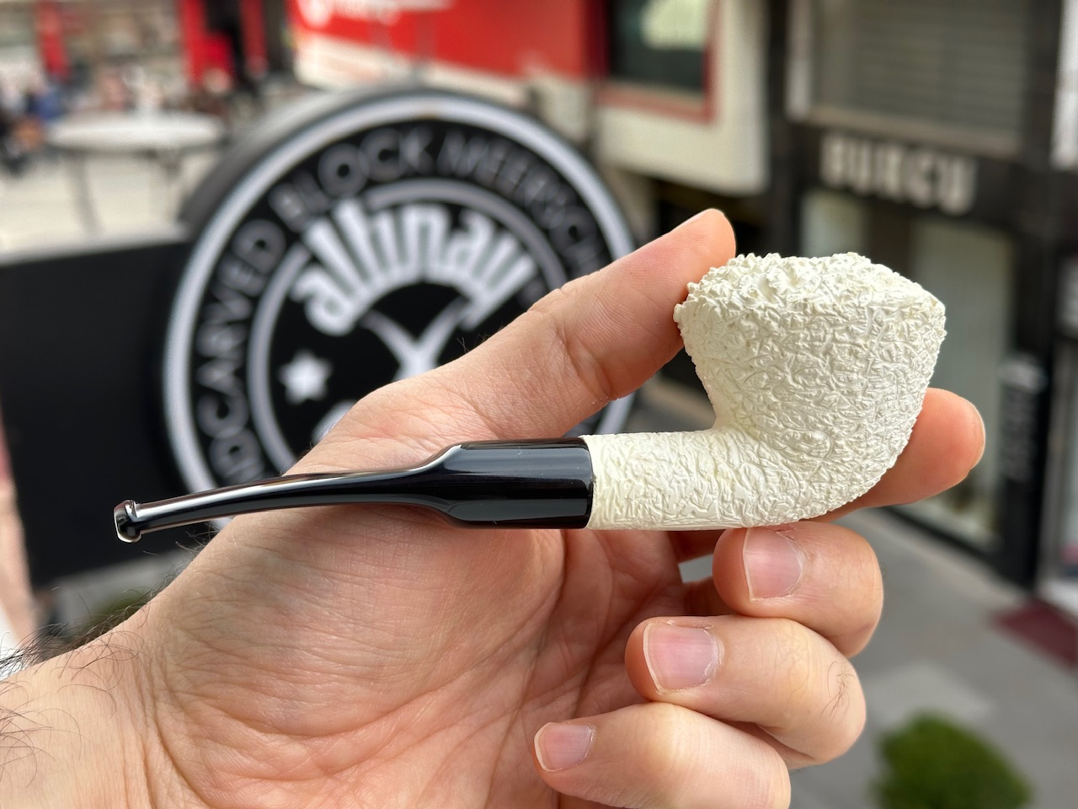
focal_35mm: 48
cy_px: 404
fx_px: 1495
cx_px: 539
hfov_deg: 39.7
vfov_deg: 30.3
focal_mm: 6.86
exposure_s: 1/527
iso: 64
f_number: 1.78
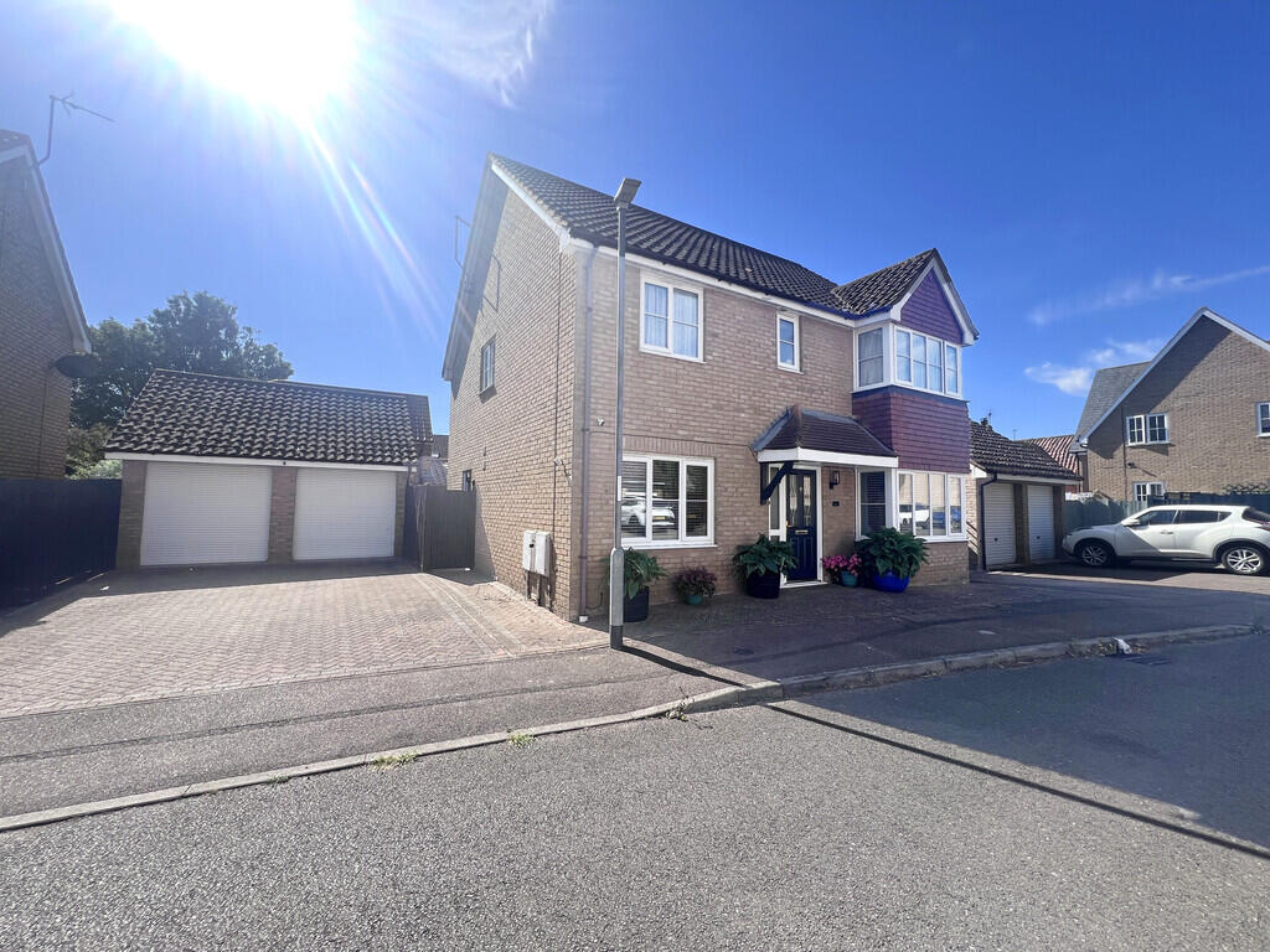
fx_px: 514
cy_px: 476
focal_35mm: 14
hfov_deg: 102.1
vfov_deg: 85.7
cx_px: 635
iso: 32
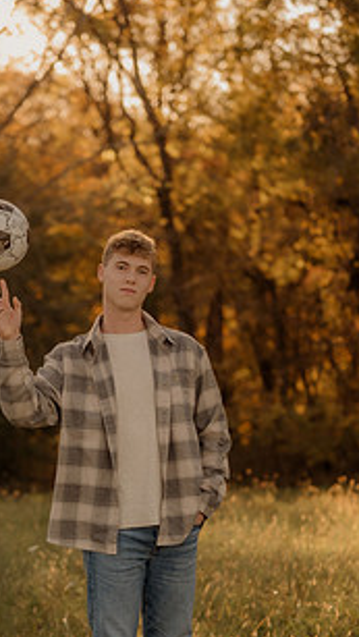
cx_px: 95
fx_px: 1943
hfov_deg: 10.5
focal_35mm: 115
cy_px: 421
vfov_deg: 18.6
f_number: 1.8
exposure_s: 1/1250
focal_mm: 50
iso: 250
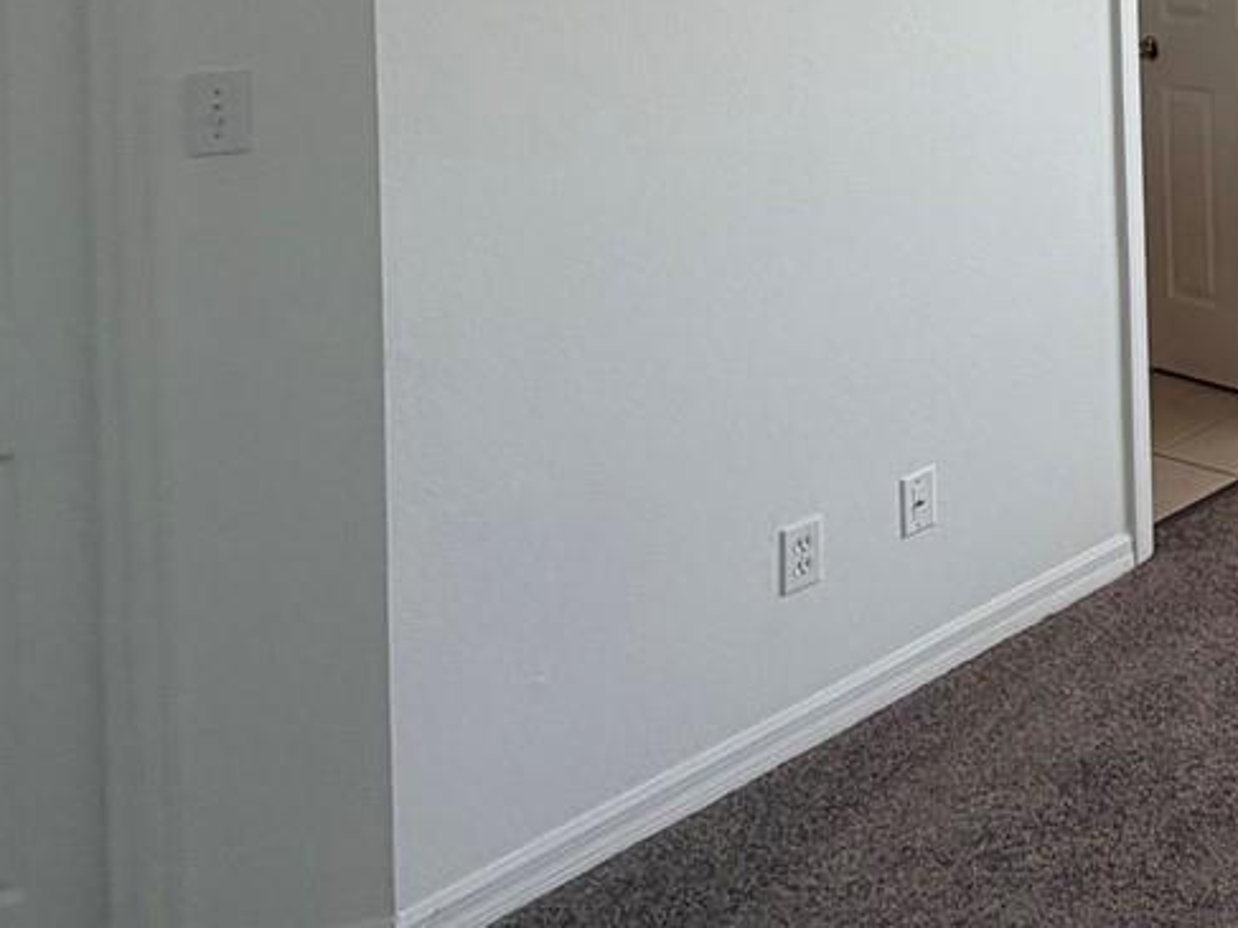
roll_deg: +1.7
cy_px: -231
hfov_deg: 29.9
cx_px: 1724
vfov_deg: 27.2
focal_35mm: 46
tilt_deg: +1.1
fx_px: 1645
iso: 50
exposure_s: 1/121
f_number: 2.2
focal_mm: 2.22
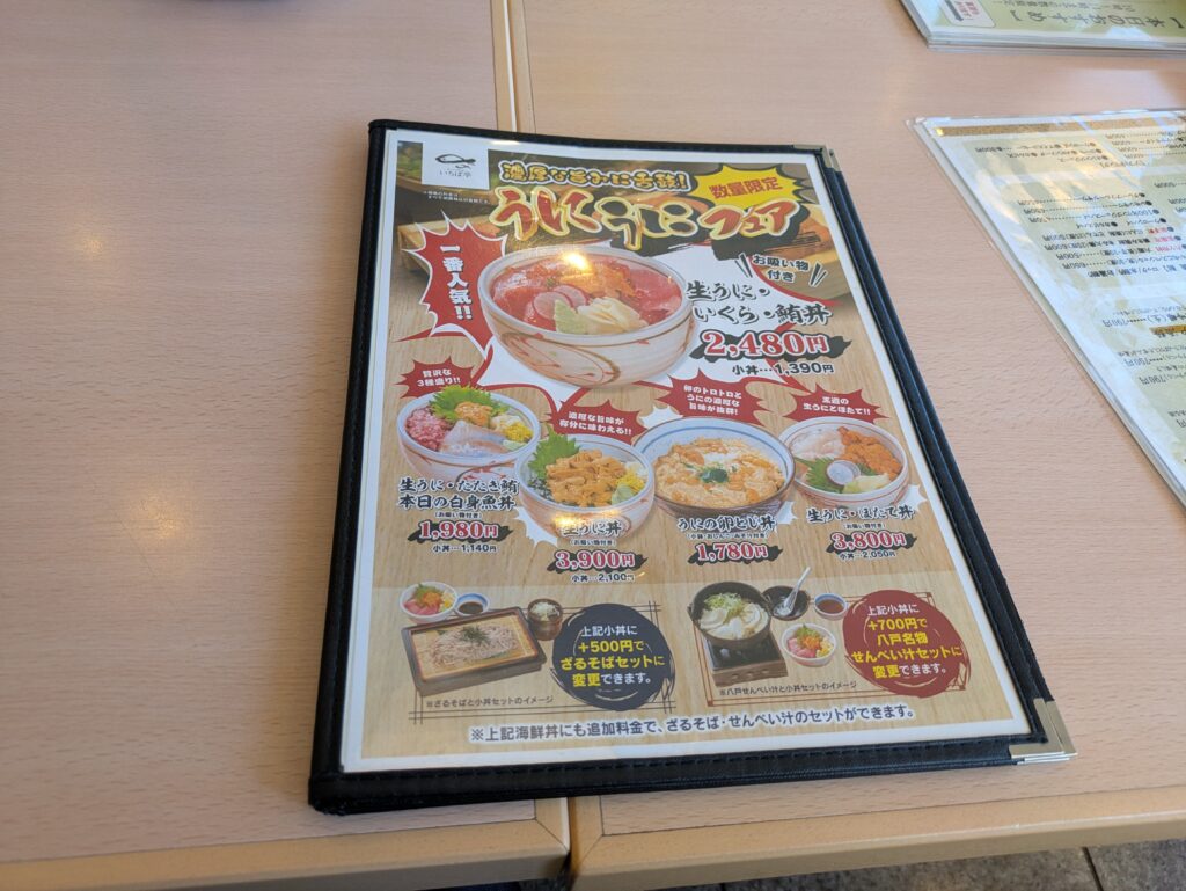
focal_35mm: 25
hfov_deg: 69.4
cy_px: 446
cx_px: 593
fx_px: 857
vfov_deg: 54.9
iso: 114
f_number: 1.89
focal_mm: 5.43
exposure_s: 1/120
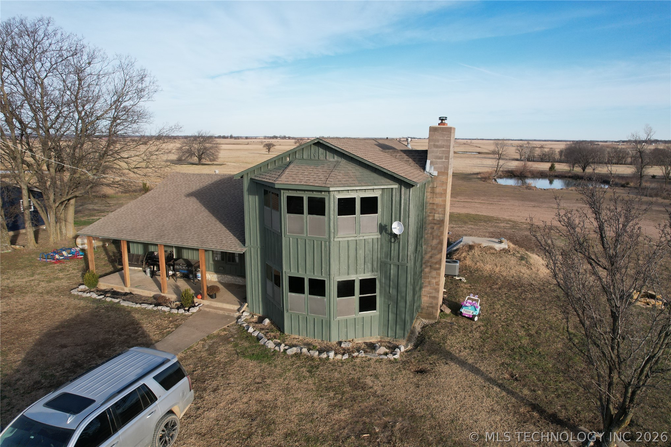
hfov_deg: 78.6
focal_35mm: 22
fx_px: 410
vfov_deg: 57.2
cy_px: 224
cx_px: 336
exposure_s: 1/1500
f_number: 2.8
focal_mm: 8.38
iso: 150
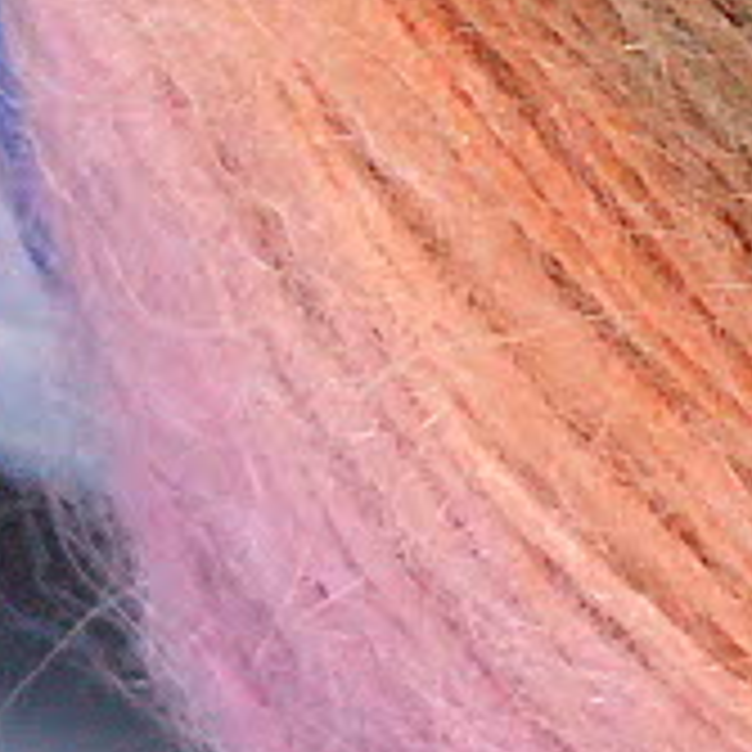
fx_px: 14157
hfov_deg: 3.0
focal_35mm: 576
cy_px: -662
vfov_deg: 3.0
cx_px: 617
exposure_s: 1/33.8
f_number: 2.9
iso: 200
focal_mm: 17.25
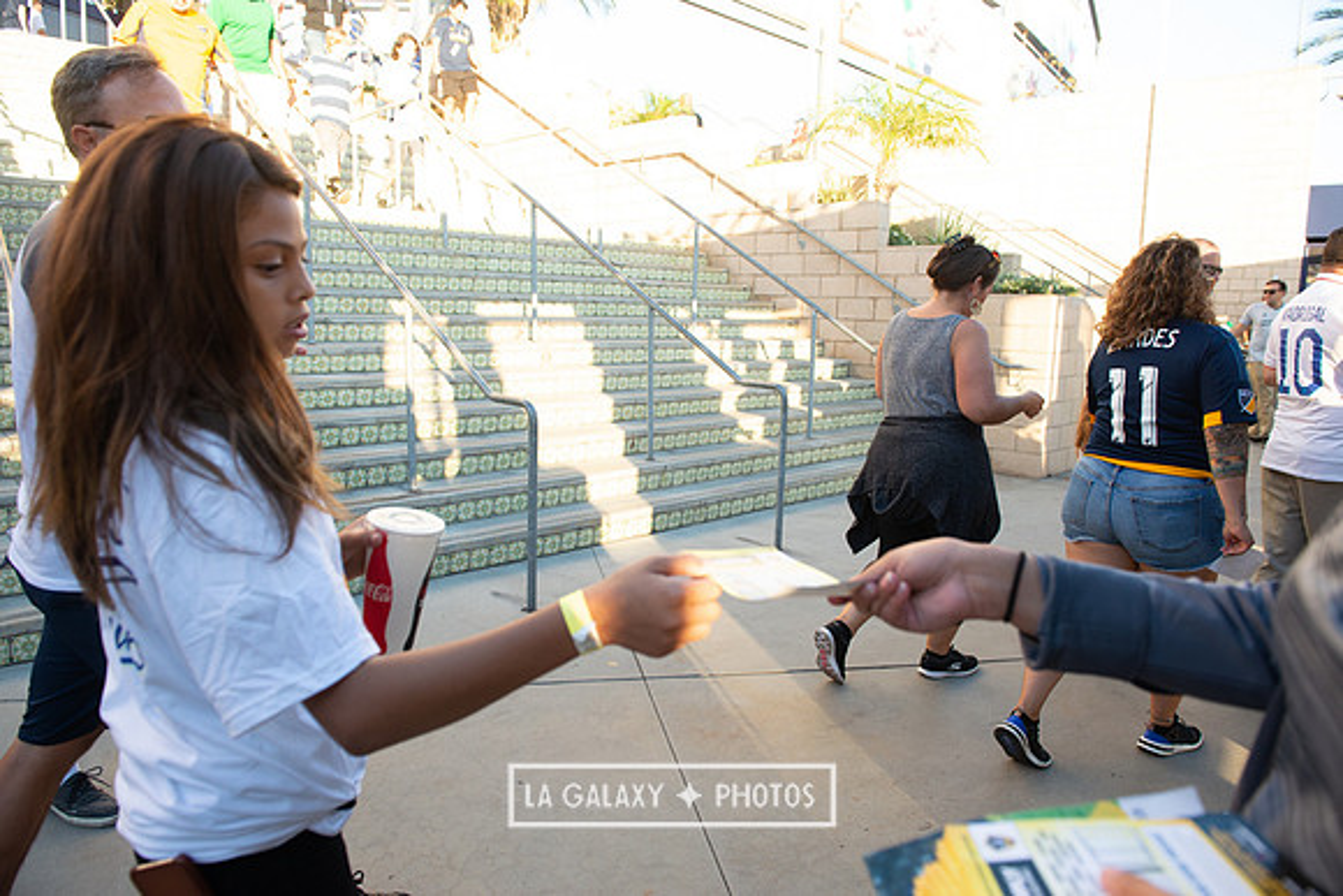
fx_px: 896
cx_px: 672
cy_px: 448
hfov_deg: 73.7
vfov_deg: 53.2
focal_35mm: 24
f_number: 4.5
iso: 800
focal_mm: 24
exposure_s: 1/500
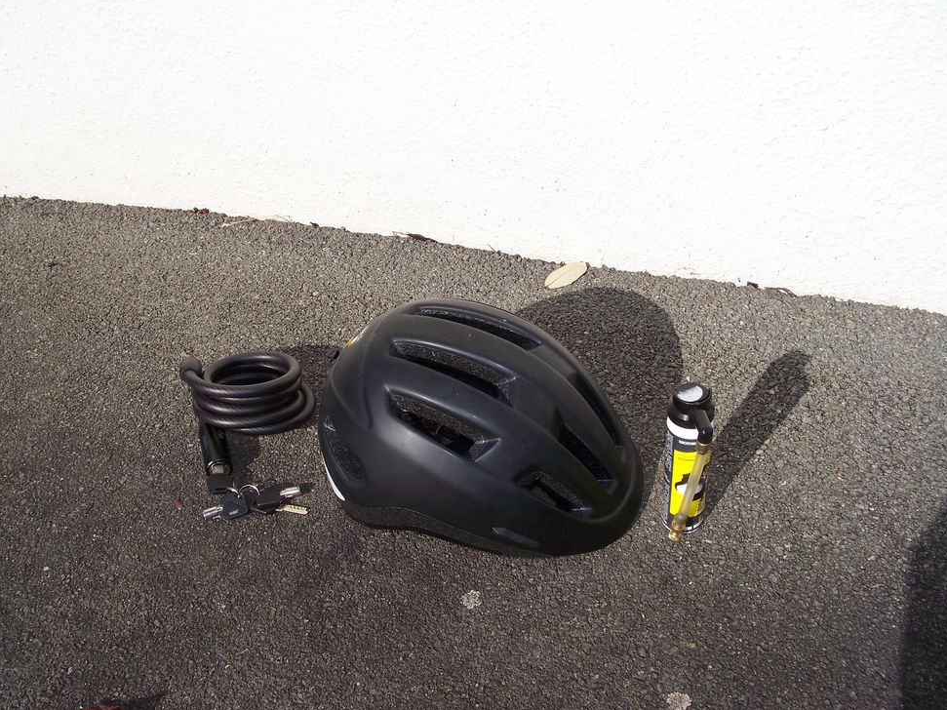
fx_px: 930
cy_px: 347
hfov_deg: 54.0
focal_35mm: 34
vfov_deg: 41.8
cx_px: 471
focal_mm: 5.85
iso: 64
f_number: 5.6
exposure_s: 1/400
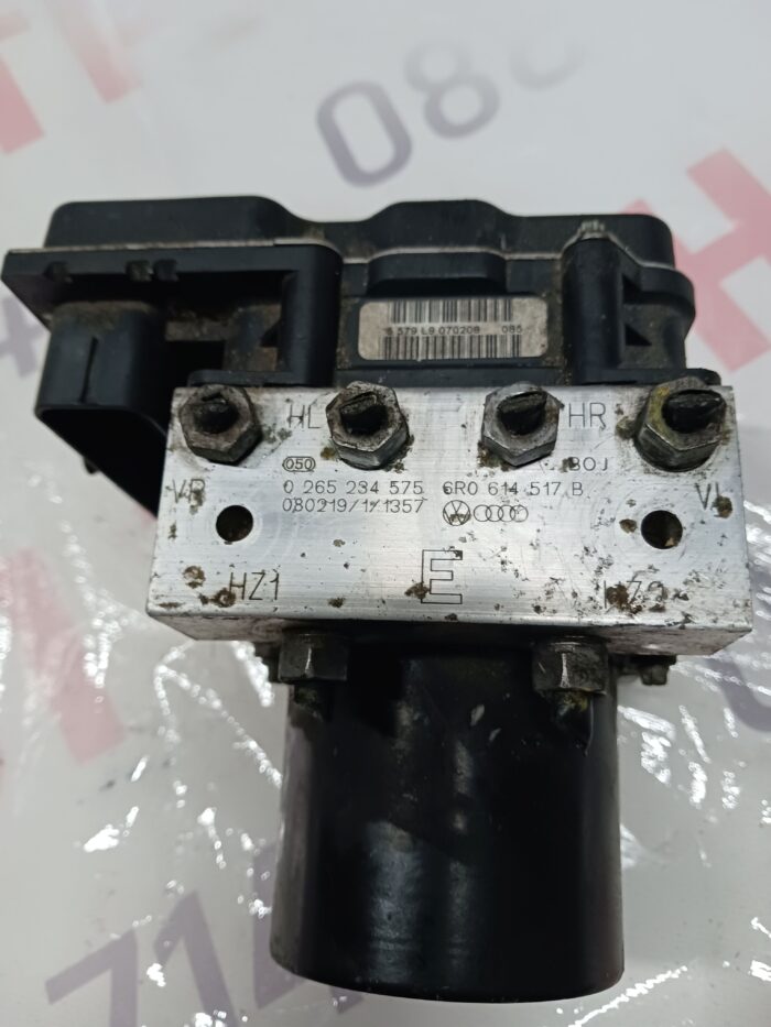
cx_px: 386
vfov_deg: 65.3
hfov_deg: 51.4
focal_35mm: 27
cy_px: 514
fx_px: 802
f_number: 1.8
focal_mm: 4
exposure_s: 1/25
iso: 250
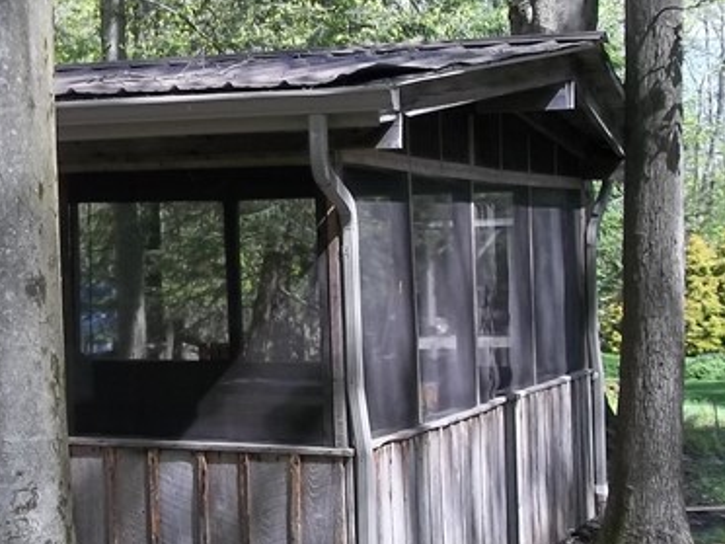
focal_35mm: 88
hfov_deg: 21.2
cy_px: 244
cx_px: -58
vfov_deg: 16.8
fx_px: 1843
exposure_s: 1/320
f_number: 2.9
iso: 80
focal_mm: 5.7
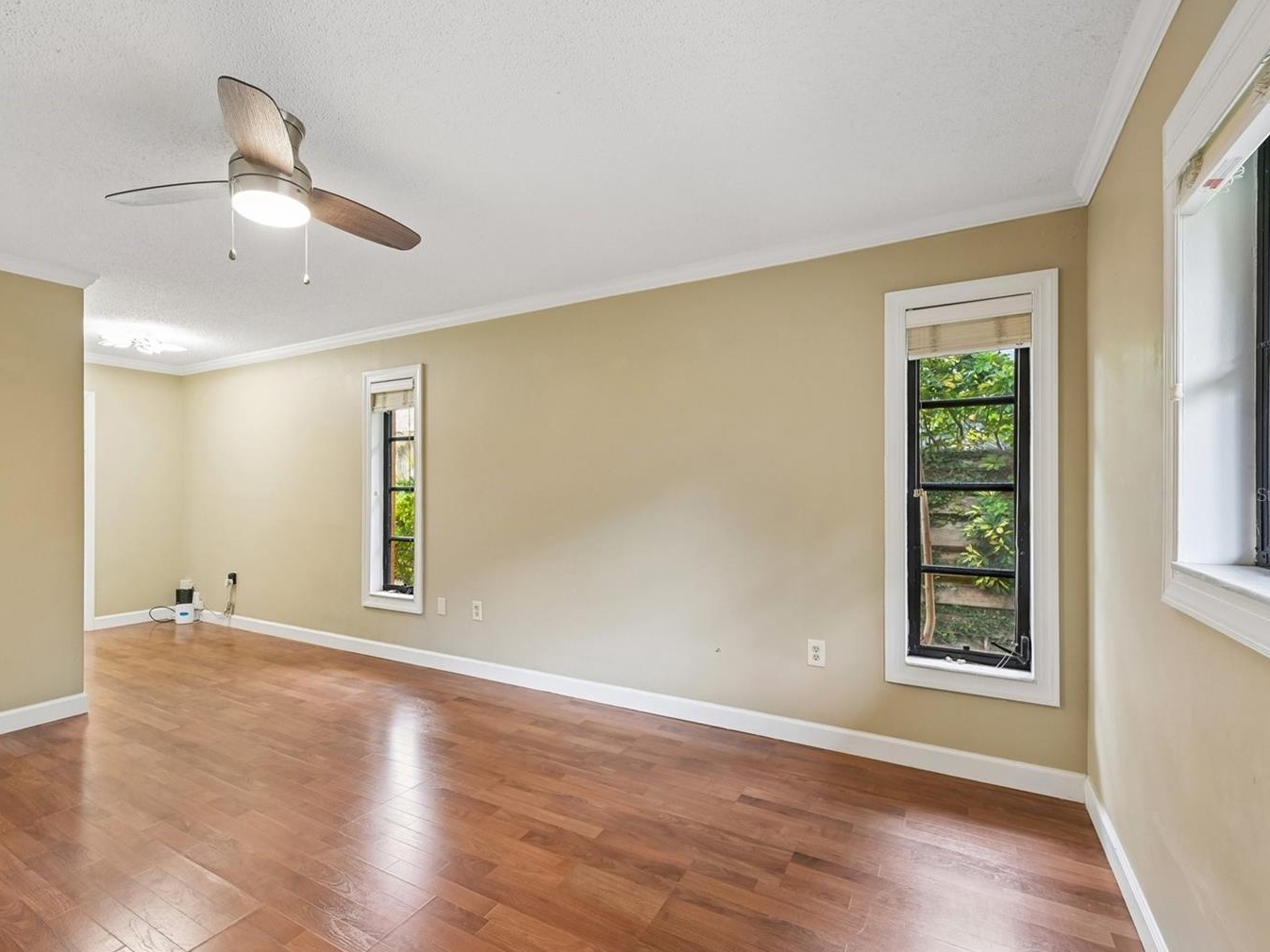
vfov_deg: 78.1
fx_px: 587
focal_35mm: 16
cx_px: 586
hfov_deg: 94.3
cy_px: 494
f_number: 8
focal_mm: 14
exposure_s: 1/10
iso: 400
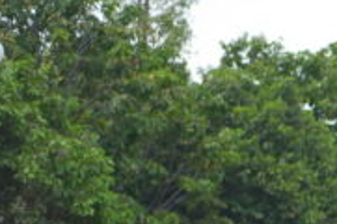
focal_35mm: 297
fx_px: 2775
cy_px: 452
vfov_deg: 4.5
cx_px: 790
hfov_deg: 6.6
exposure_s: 1/1250
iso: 100
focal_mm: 55
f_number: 1.8
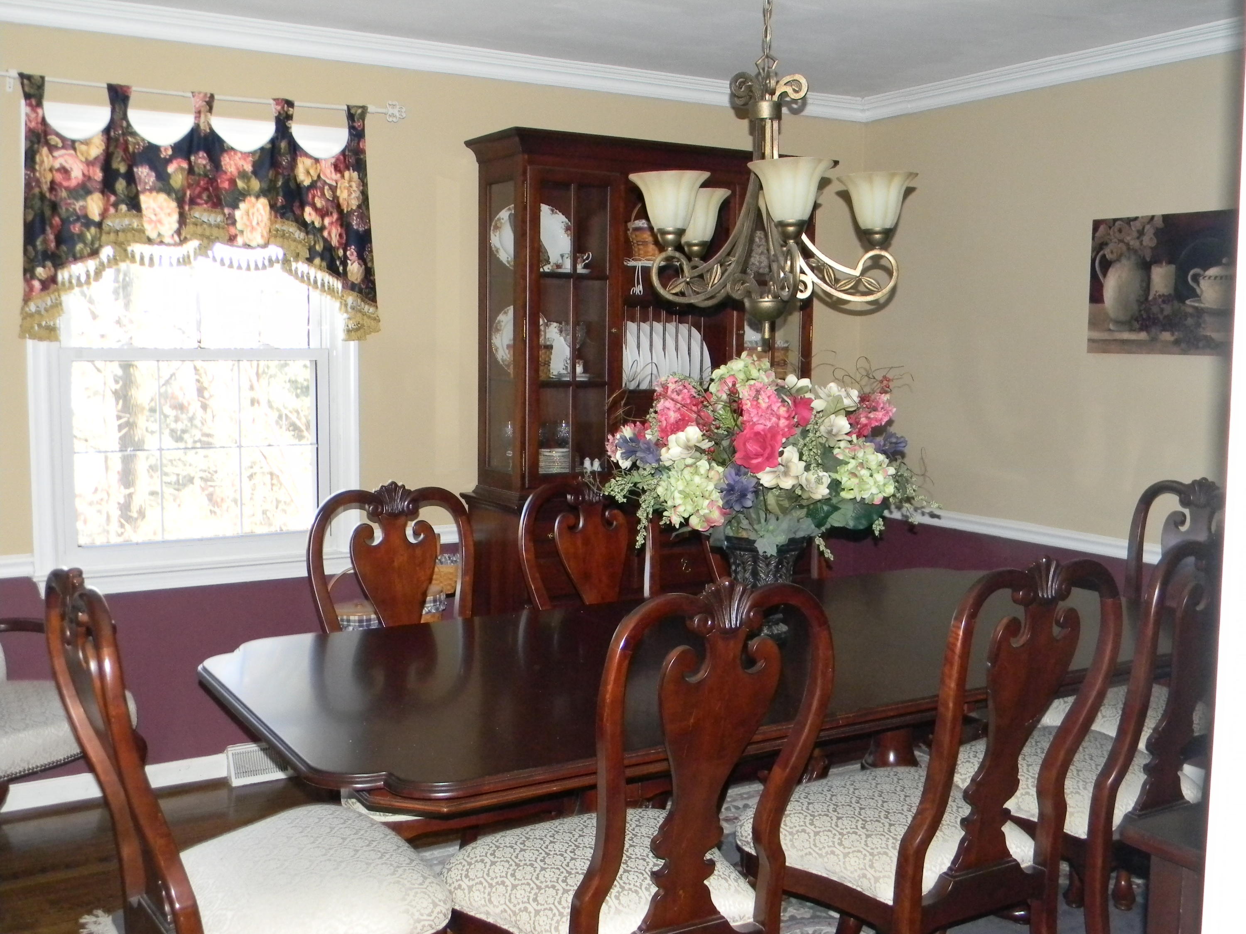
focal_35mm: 36
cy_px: 467
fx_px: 1296
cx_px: 623
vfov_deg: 39.7
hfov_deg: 51.4
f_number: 3.7
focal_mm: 6.4
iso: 477
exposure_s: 1/30
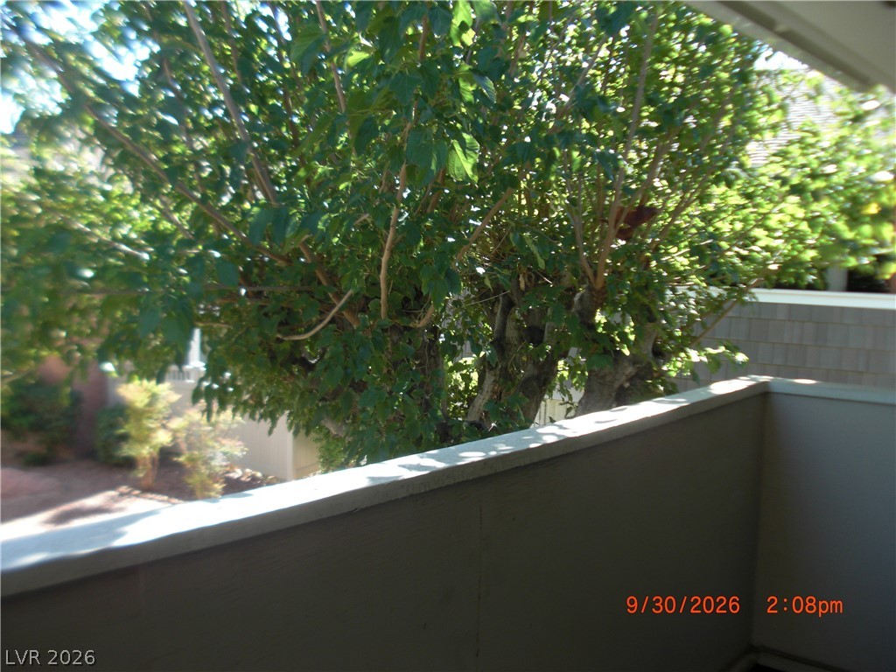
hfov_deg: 51.4
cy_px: 336
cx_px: 448
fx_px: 932
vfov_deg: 39.7
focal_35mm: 36
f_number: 2.8
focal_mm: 6.3
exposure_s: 1/125
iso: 50
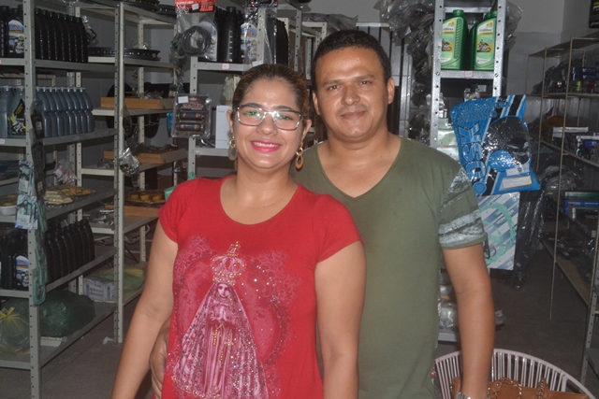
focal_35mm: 39
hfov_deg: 49.5
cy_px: 200
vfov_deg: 34.2
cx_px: 300
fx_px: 649
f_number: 16
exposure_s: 1/60
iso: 1600
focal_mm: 26
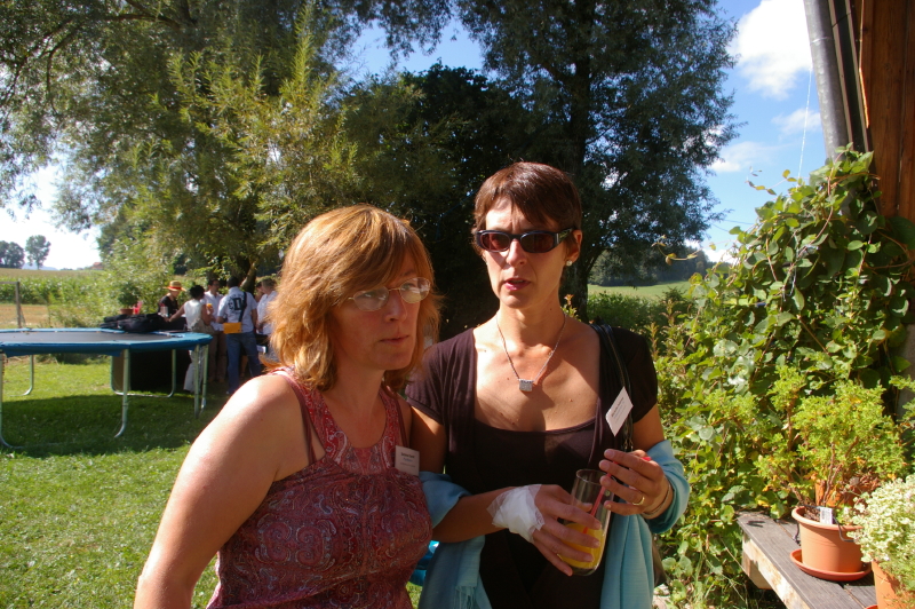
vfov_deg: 47.9
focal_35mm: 27
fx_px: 686
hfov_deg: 67.4
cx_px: 458
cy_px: 304
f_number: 9.5
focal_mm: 18
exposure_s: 1/125
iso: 200
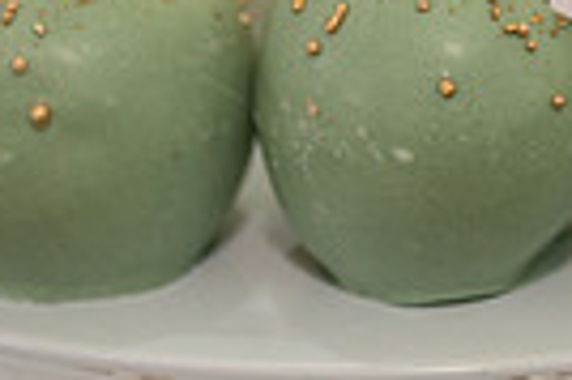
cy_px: -297
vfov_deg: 5.7
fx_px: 3777
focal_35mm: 238
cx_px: 423
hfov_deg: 8.6
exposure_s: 1/100
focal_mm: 55
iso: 640
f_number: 2.8
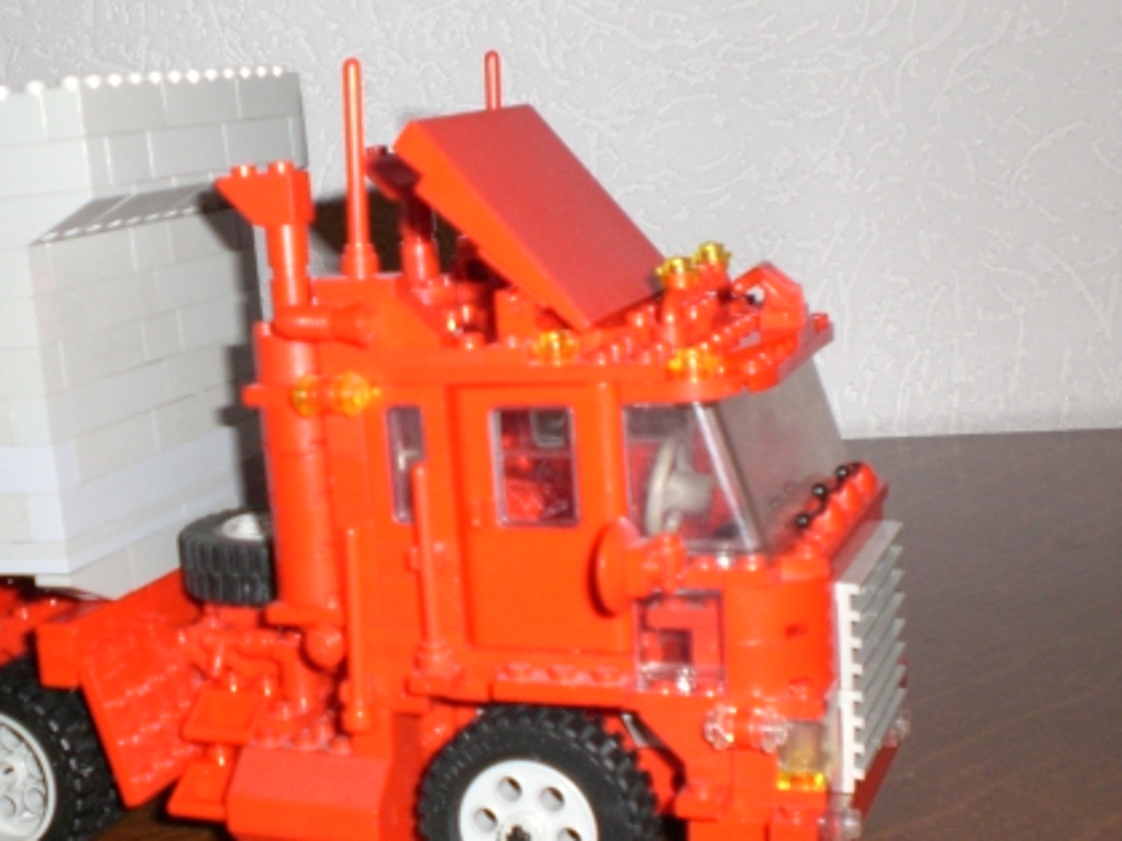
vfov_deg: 25.2
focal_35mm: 58
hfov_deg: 32.7
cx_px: 295
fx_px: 1879
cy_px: 466
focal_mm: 6.3
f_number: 3.1
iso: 200
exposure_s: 1/60
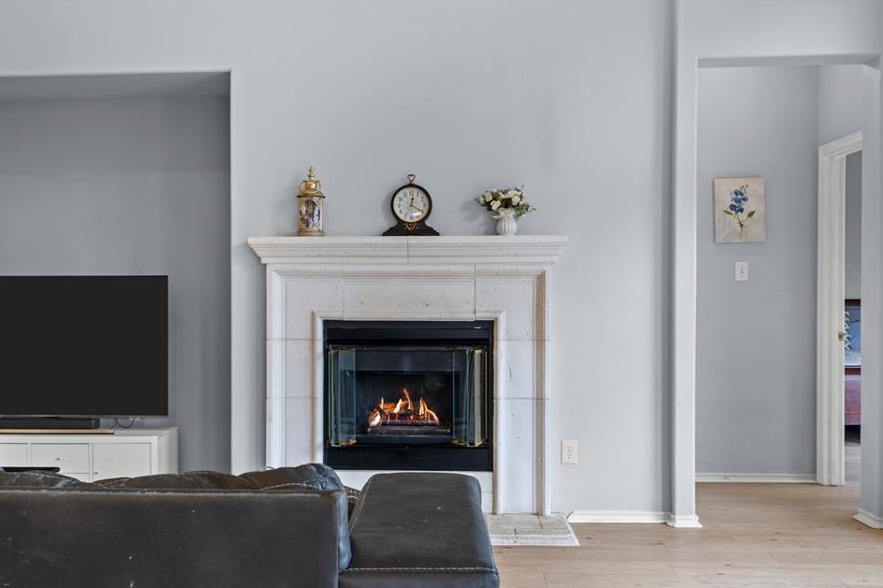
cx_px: 409
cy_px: 316
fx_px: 932
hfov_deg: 50.7
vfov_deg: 35.0
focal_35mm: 38
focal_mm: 35
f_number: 7.1
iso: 800
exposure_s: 1/1.67
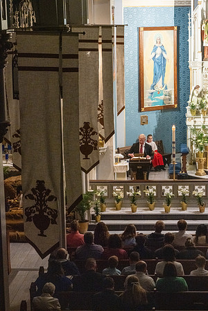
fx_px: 771
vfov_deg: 22.9
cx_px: 104
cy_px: 156
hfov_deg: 15.4
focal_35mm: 89
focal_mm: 89
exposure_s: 1/40
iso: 5000
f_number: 14
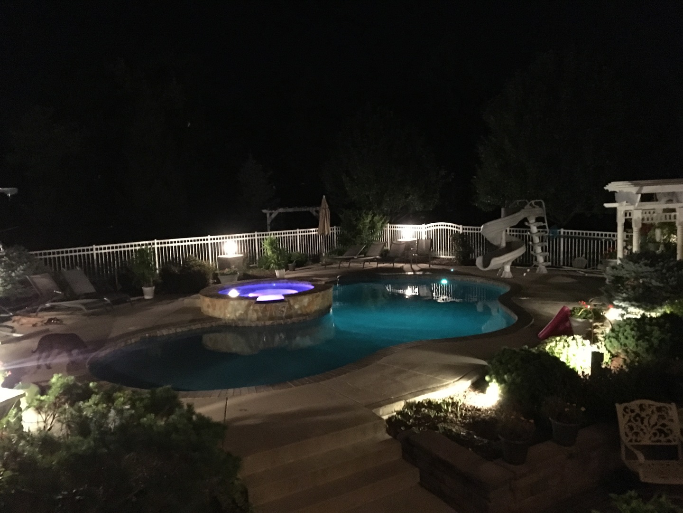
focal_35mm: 29
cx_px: 342
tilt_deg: -6.8
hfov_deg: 61.7
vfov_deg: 48.2
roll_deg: +1.2
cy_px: 256
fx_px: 572
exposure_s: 1/15
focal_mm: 4.15
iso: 800
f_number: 2.2
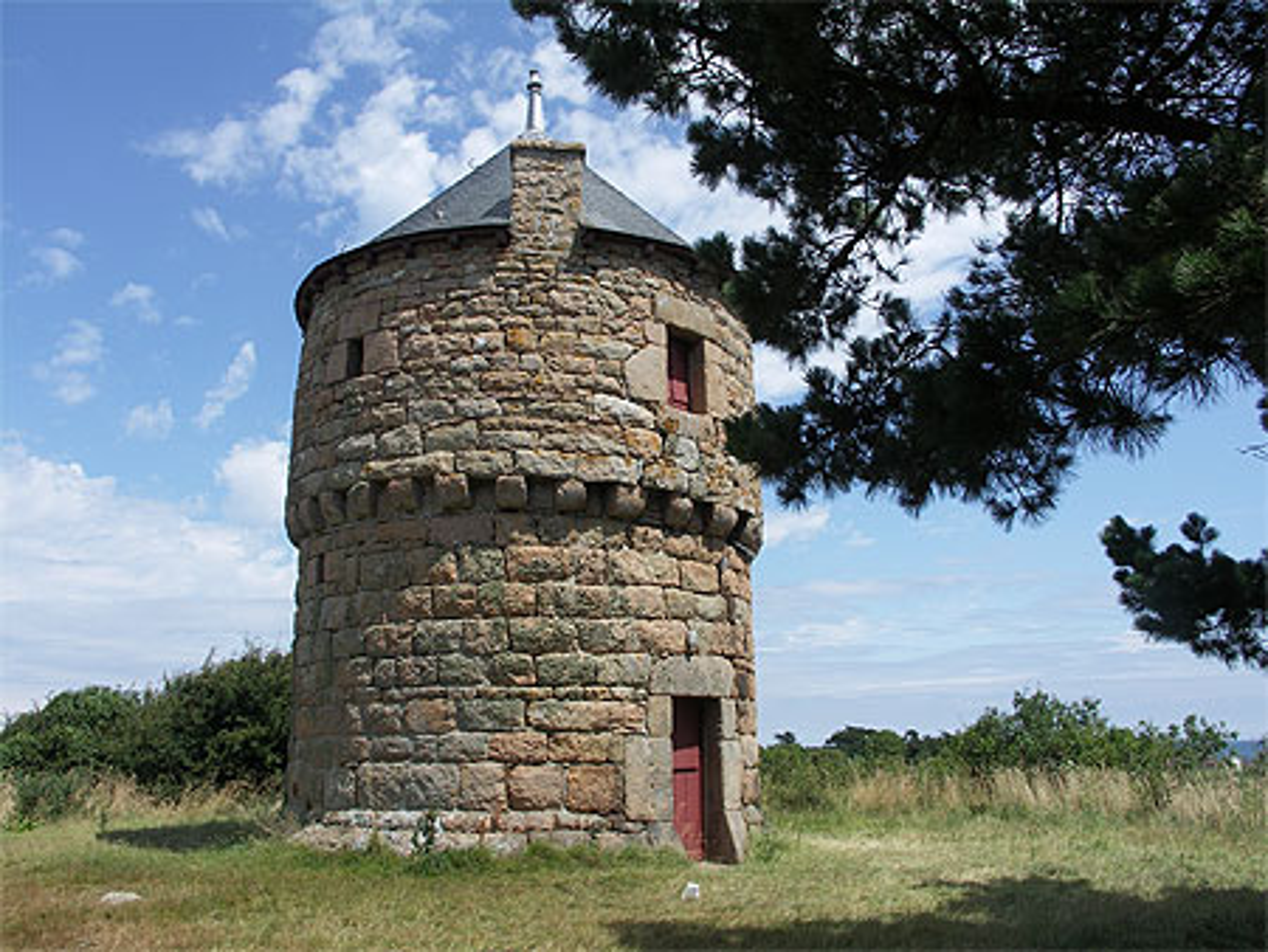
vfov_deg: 46.8
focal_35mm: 30
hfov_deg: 59.9
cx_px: 634
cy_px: 476
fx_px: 1100
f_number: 5.6
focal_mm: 7.8
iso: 50
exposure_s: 1/320
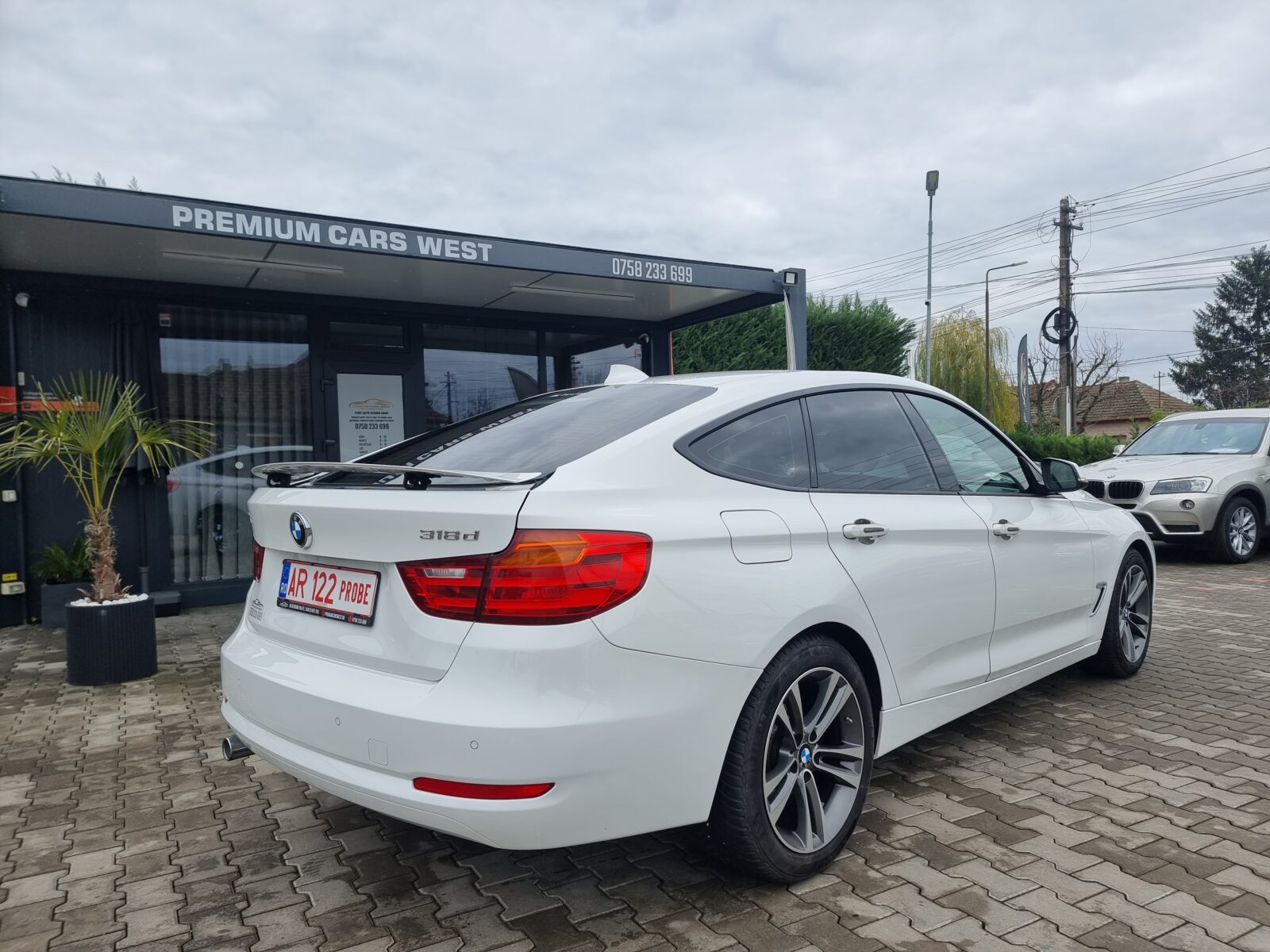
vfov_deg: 56.8
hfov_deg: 71.6
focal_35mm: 24
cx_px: 635
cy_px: 476
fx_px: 881
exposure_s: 1/272
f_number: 1.8
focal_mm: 6.7
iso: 50
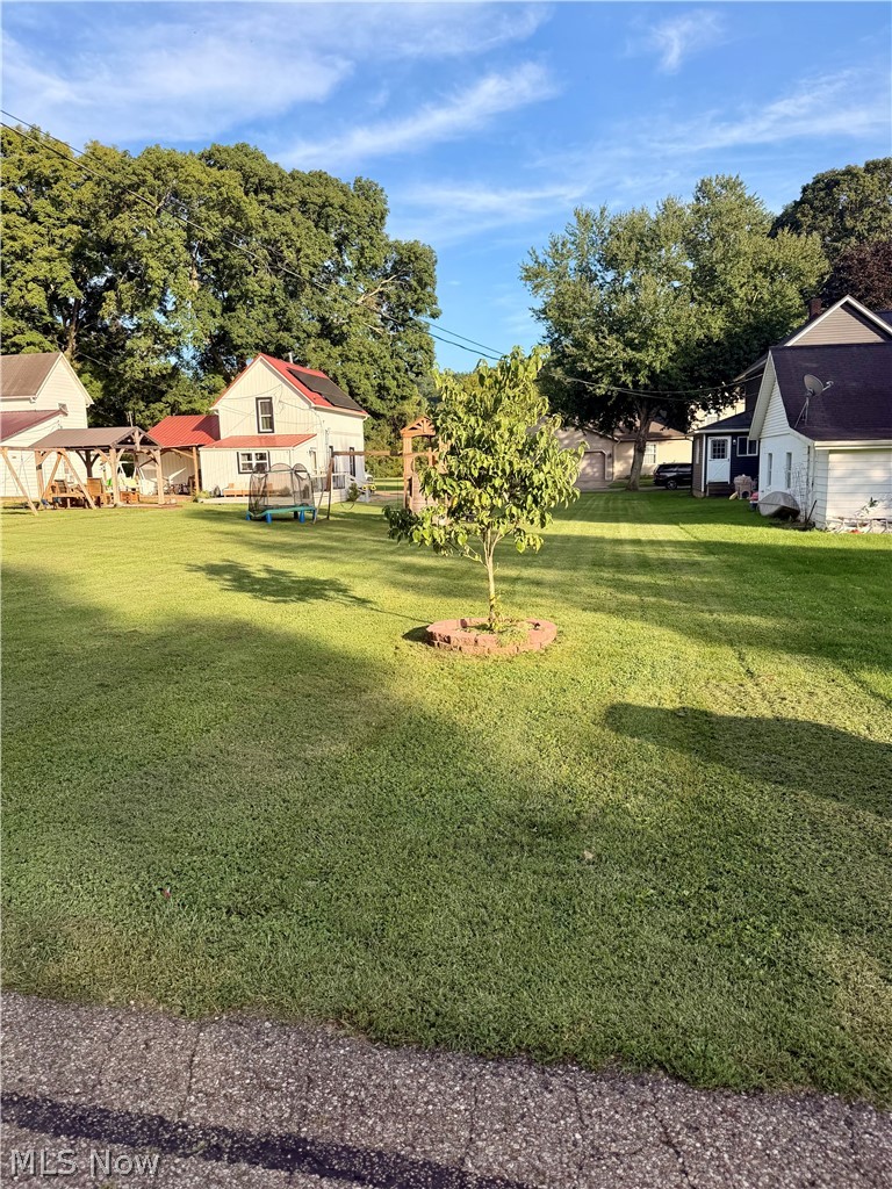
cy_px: 594
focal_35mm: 24
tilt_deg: -9.3
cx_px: 446
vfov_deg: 71.6
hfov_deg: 56.8
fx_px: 825
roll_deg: +0.6
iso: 80
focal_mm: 6.76
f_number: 1.78
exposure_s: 1/1949
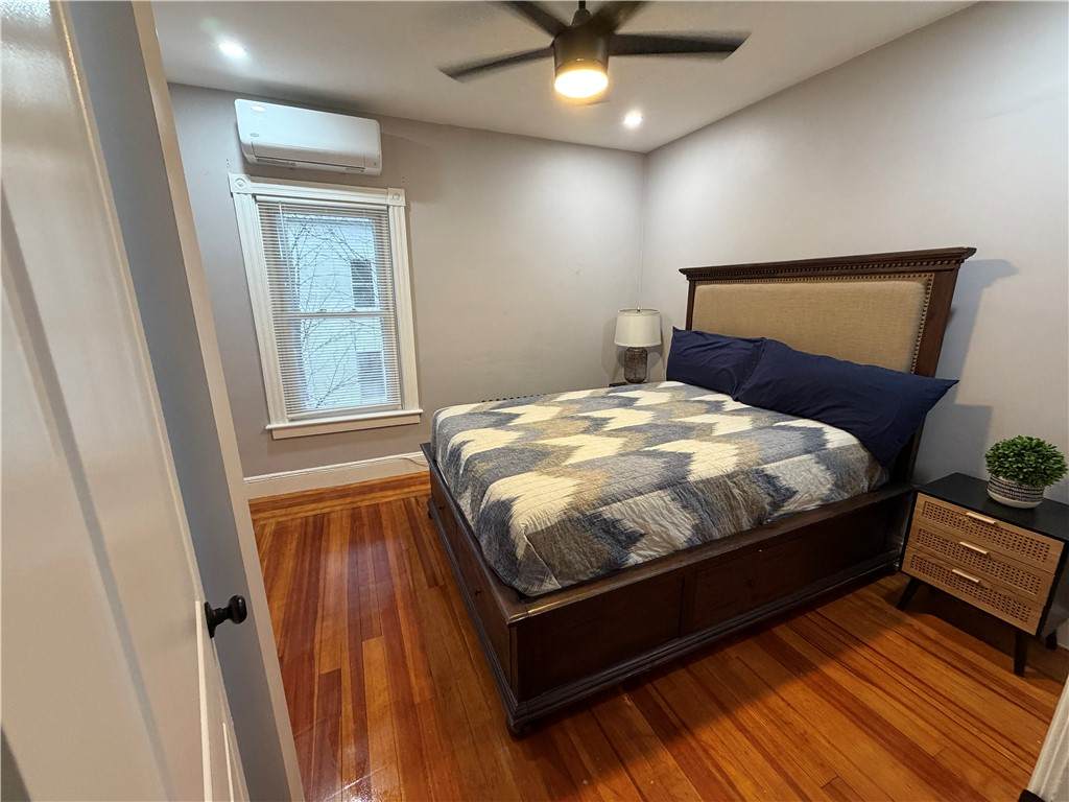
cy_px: 401
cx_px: 534
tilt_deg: -14.1
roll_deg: +0.4
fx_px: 432
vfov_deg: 85.7
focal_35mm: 14
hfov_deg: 102.1
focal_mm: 2.22
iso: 320
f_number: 2.2
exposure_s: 1/60
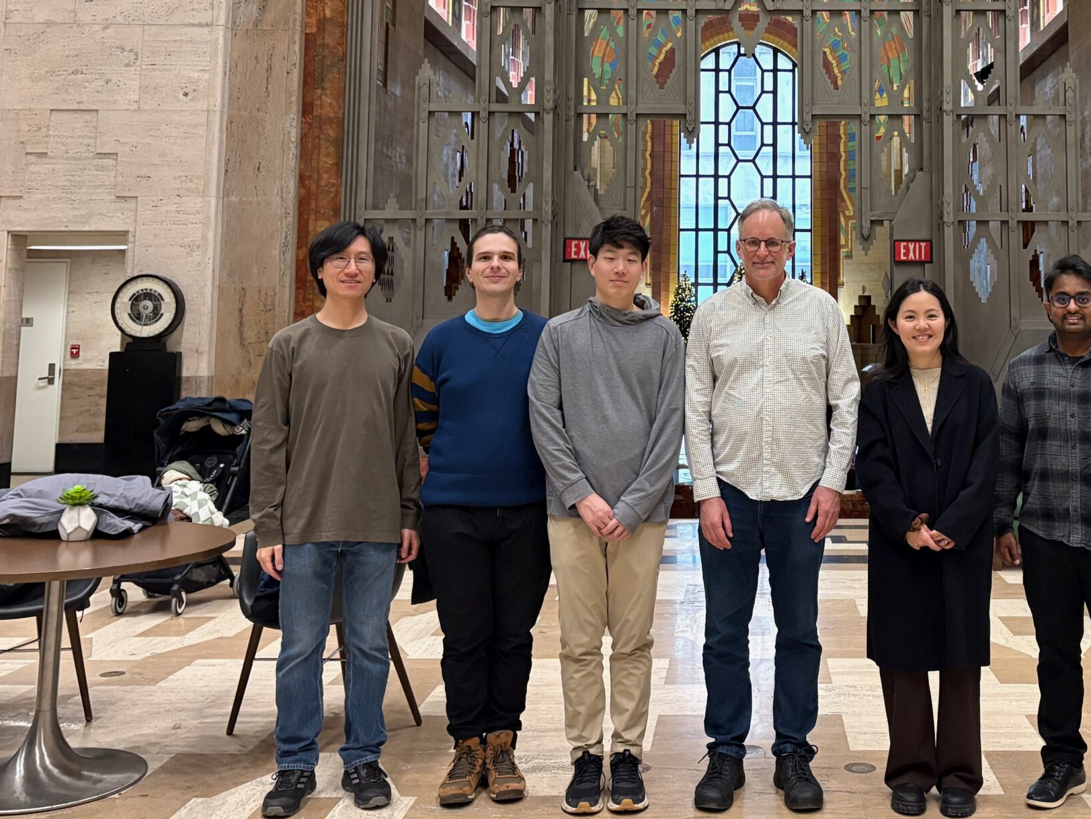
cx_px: 762
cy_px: 184
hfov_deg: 44.8
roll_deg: -0.3
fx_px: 1292
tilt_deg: +6.1
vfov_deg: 34.3
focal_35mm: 41
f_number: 1.6
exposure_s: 1/60
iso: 500
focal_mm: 5.96
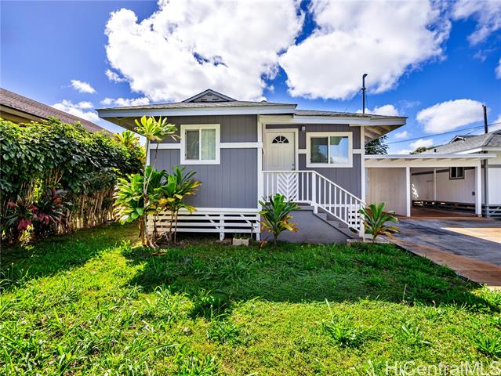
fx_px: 261
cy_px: 188
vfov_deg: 71.7
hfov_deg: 87.7
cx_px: 250
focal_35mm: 18
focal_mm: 9
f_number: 4
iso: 125
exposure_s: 1/2000
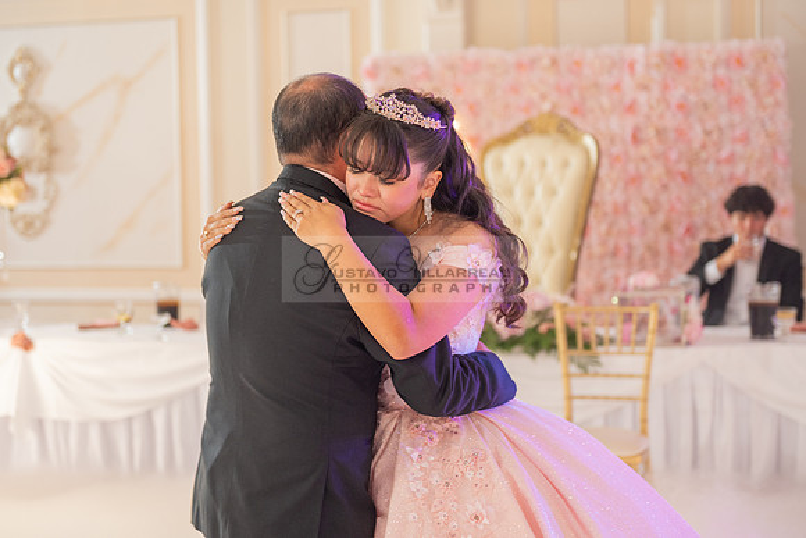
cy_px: 259
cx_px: 403
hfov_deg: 27.9
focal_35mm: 73
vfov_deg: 18.8
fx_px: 1625
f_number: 2.8
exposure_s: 1/100
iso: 400
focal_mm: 70
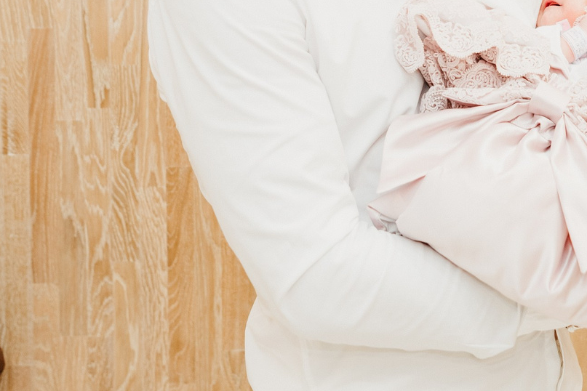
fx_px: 1500
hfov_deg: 21.8
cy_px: -127
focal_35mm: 92
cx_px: 487
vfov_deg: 14.2
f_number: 3.2
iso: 160
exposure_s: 1/160
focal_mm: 29
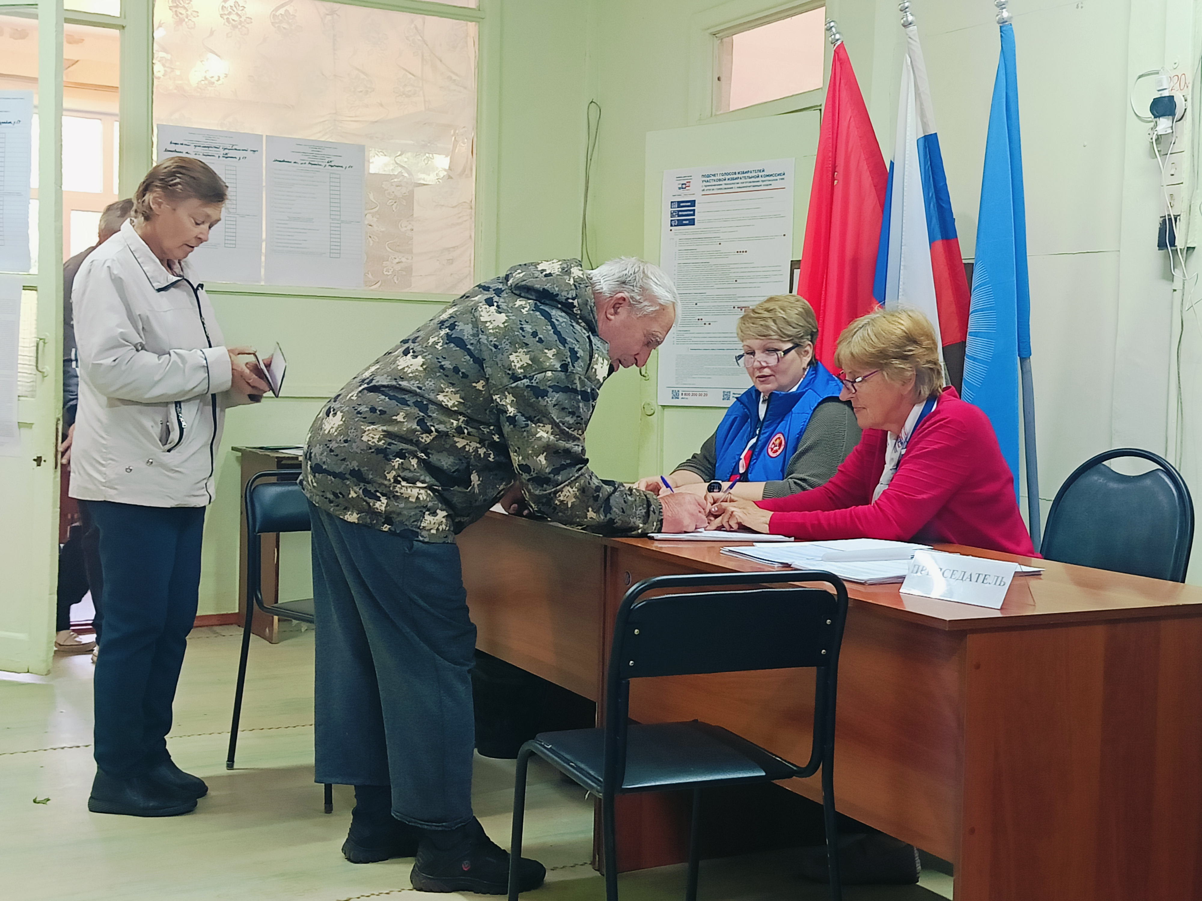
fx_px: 1597
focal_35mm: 46
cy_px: 450
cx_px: 601
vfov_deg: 31.5
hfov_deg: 41.2
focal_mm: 5.44
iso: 800
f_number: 1.79
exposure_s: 1/50
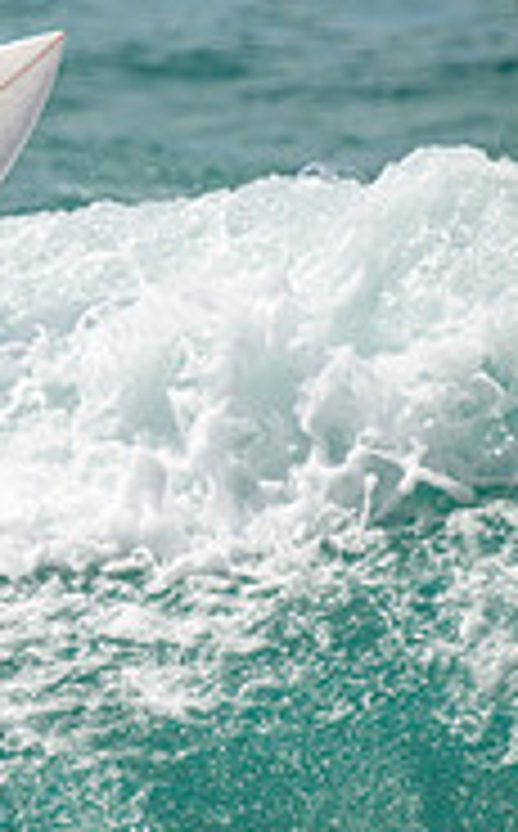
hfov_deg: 0.6
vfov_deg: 1.0
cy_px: 259
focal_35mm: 2114
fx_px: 47937
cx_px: -644
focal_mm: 660
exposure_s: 1/2000
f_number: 11
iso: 640
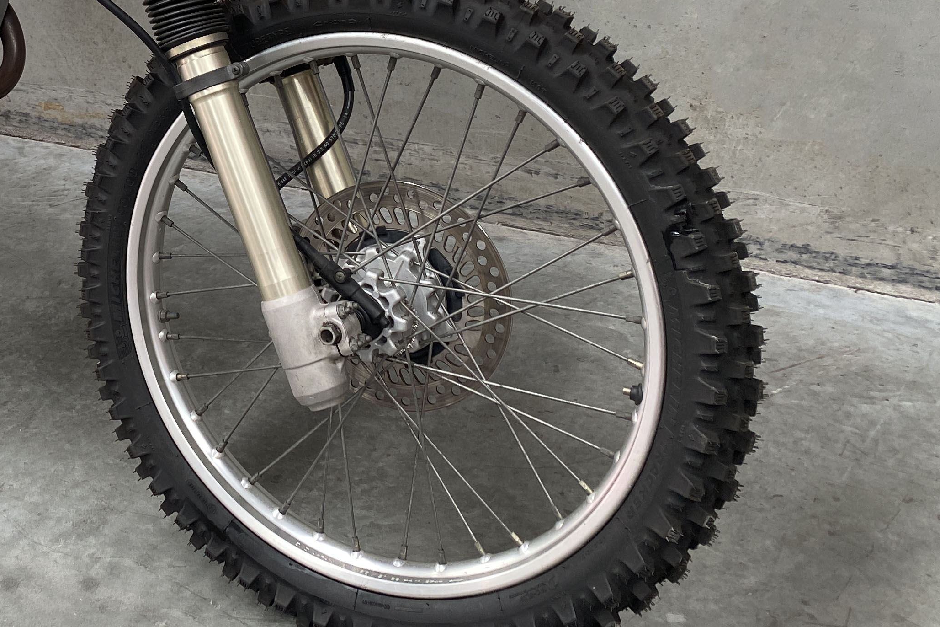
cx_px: 72
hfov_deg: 35.1
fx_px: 1384
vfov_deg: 24.6
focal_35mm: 53
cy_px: 31
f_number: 1.8
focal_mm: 4.25
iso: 64
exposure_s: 1/100
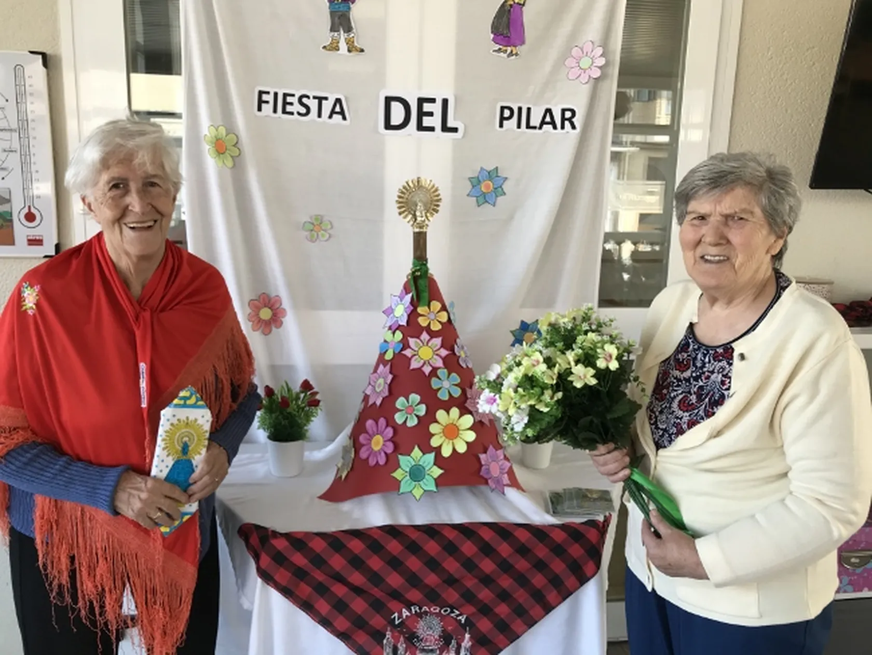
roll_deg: -2.5
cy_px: 328
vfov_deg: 49.8
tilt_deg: -10.0
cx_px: 436
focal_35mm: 28
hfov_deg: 63.4
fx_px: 706
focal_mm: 3.99
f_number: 1.8
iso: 32
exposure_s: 1/101
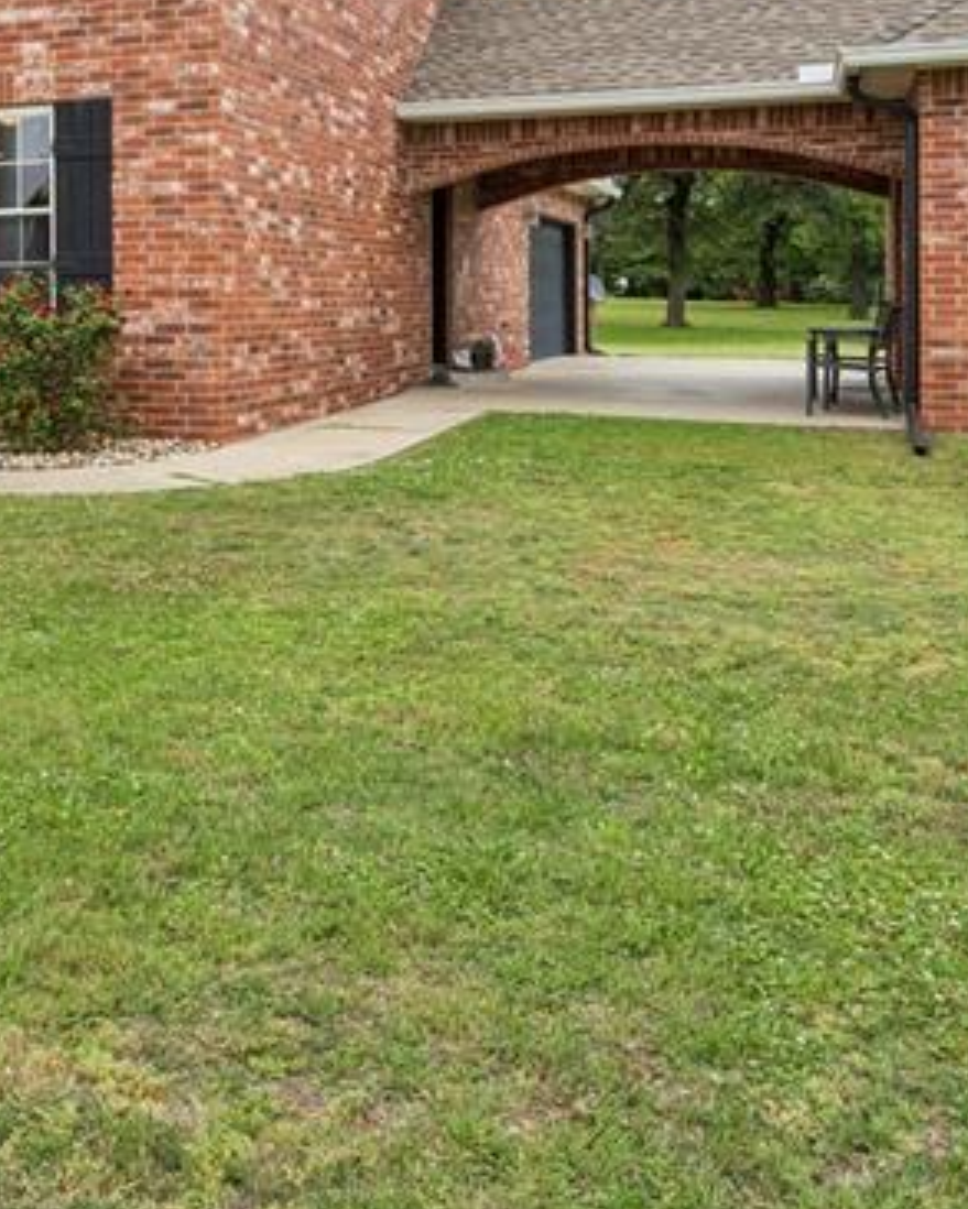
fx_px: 1503
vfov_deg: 41.9
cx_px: 58
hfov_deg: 33.4
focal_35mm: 42
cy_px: 238
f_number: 8
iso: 200
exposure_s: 1/200
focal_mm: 16
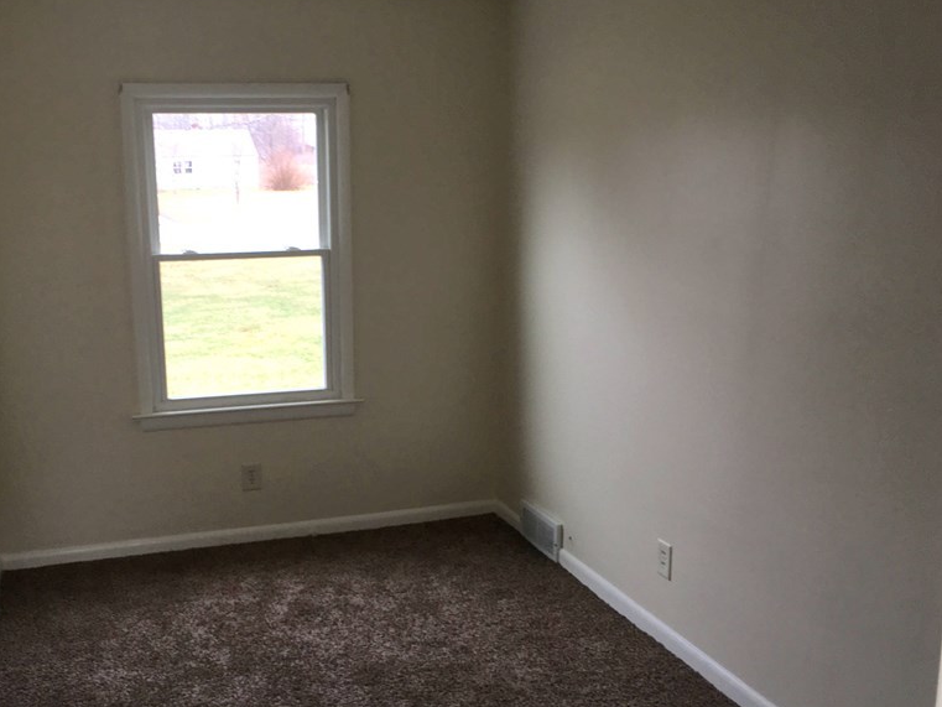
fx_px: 1061
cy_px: 402
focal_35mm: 39
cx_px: 350
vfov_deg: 36.8
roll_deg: +2.3
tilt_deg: -14.4
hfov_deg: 47.4
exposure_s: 1/30
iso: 32
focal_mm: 4.15
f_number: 2.2
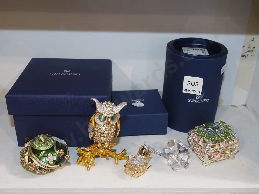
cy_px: 97
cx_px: 130
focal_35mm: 38
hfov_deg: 49.0
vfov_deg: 37.7
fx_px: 284
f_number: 5.6
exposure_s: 1/60
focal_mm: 19
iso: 1000
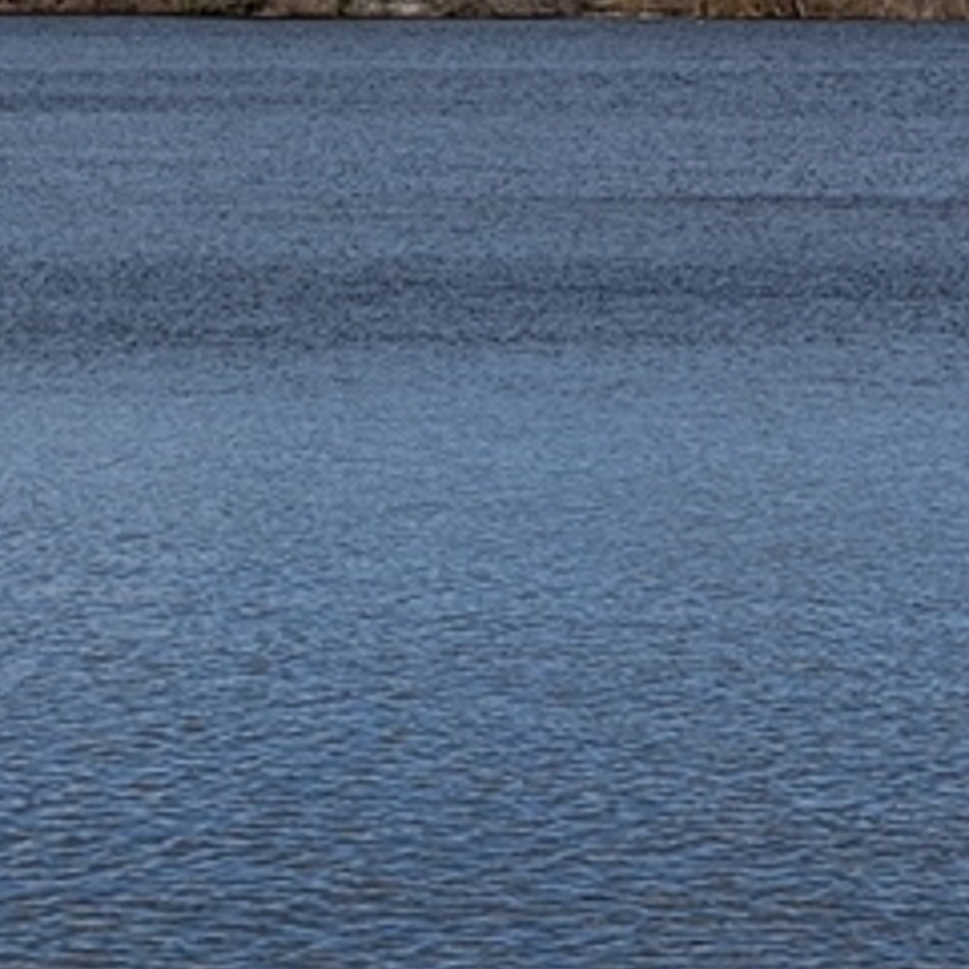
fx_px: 5701
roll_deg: -0.3
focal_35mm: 180
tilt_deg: +0.6
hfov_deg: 9.6
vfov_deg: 9.6
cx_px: -109
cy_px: -129
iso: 64
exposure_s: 1/8772
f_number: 1.78
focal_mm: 6.76
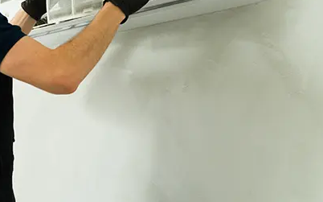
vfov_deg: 19.4
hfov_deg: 29.4
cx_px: 35
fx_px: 590
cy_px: 70
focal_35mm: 67
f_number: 2.8
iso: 800
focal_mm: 33
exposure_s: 1/125
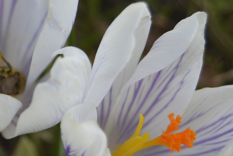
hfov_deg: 11.3
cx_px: 9
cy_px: 64
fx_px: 1173
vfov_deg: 7.6
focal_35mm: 181
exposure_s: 1/125
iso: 160
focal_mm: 55
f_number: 5.6
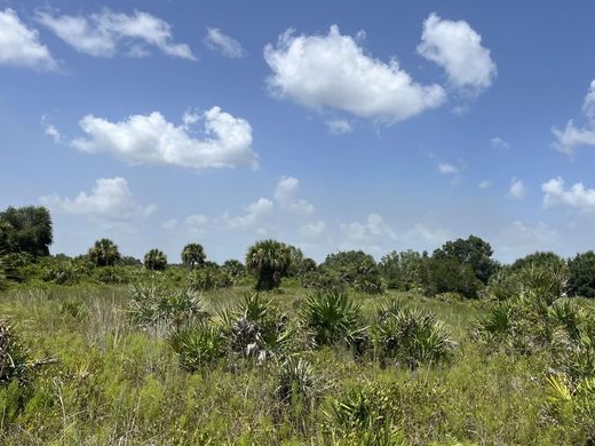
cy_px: 233
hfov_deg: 56.6
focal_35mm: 32
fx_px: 550
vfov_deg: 44.1
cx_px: 342
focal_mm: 5.1
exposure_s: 1/4651
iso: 50
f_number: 1.6
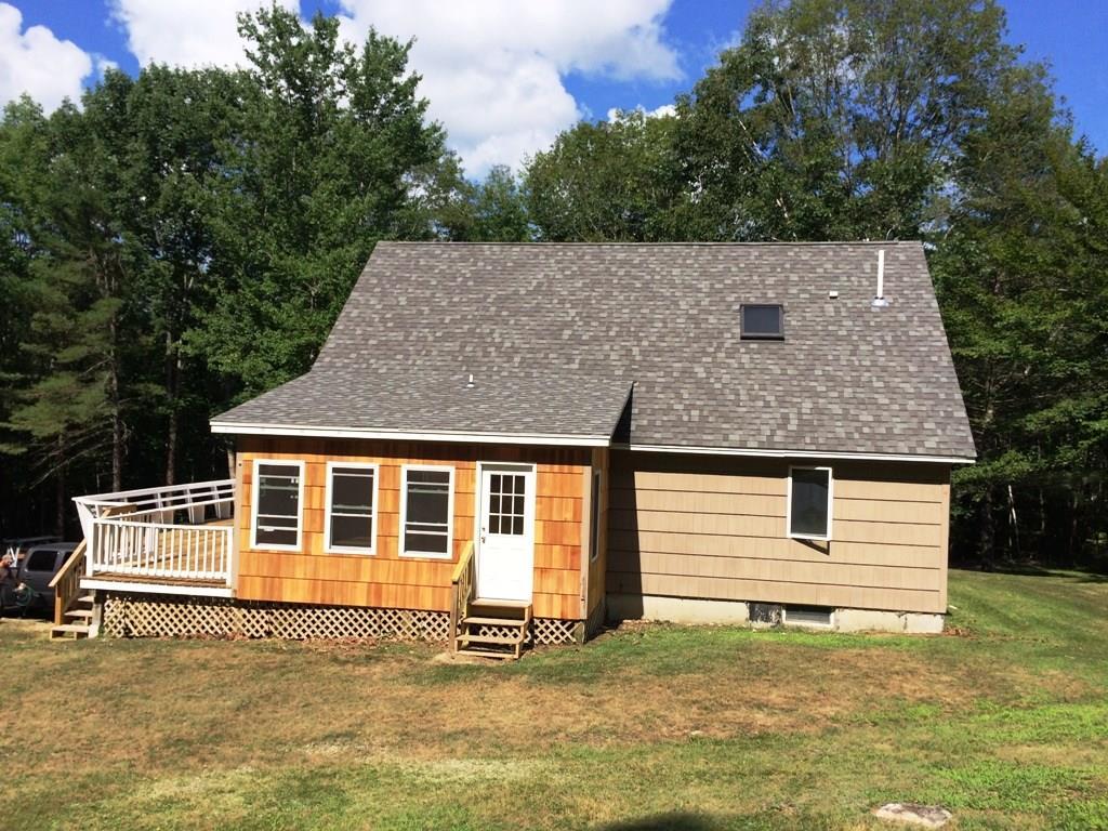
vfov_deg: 48.2
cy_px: 416
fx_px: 928
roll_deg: -3.2
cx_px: 554
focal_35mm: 29
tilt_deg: +0.2
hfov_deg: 61.7
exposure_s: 1/2933
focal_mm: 4.15
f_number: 2.2
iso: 40
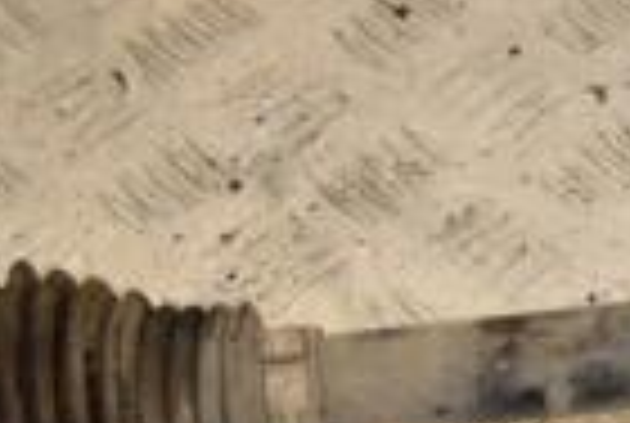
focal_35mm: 154
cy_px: 234
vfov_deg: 9.0
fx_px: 2701
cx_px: 886
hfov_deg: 12.7
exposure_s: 1/200
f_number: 8
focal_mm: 24
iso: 800
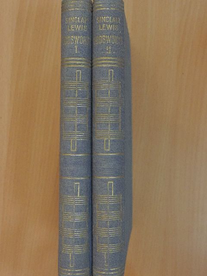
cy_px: 138
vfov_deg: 40.4
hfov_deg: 30.9
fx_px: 375
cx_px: 104
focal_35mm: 47
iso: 800
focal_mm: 8.3
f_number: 3.5
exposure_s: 1/100
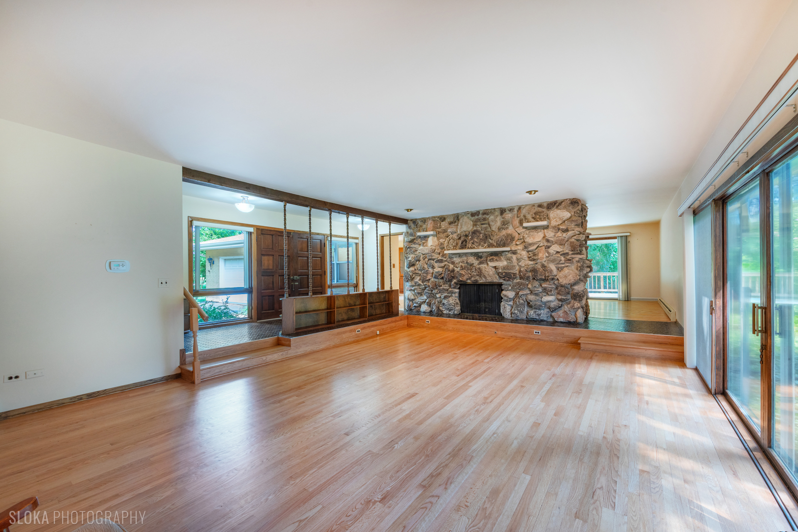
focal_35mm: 14
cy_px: 266
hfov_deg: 104.3
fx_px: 310
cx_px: 399
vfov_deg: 81.2
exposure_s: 1/8
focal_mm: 14
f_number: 8
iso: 160
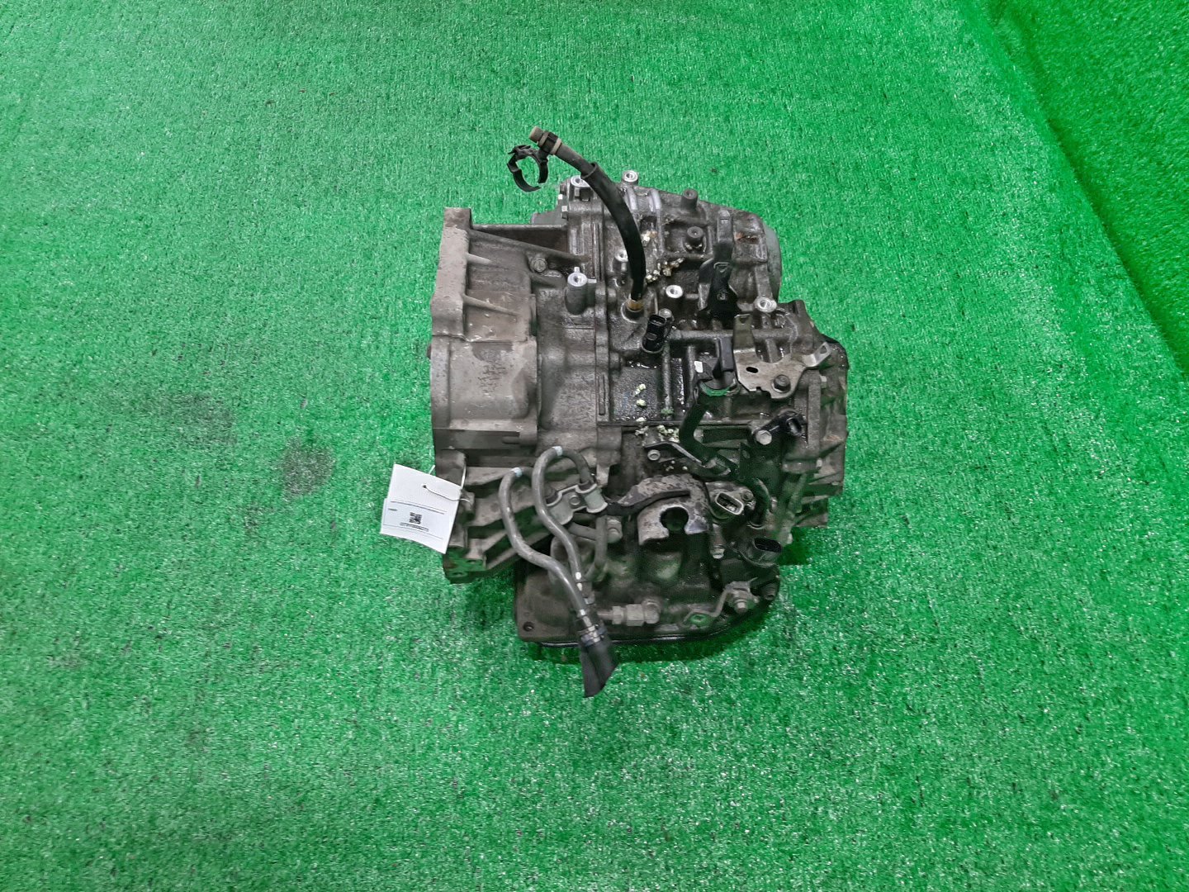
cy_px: 446
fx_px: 893
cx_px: 594
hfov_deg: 67.3
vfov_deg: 53.1
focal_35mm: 26
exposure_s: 1/50
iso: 110
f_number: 1.7
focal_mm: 3.93
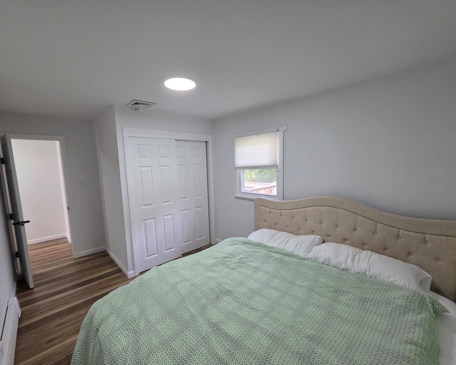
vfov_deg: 88.0
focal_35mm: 14
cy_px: 187
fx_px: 189
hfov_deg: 100.7
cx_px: 226
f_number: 1.9
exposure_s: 1/120
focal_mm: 2.2
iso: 200
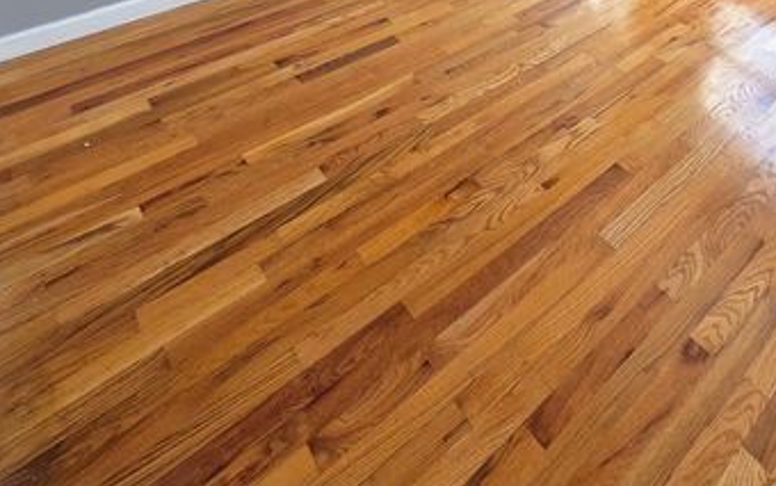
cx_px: 527
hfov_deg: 66.2
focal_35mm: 27
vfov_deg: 33.8
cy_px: -140
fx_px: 571
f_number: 2.2
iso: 100
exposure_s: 1/120
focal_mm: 2.2
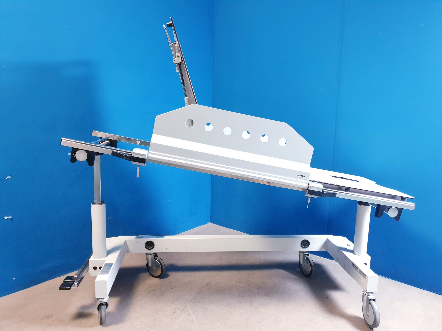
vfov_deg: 53.1
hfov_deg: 67.3
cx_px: 221
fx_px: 332
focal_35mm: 26
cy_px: 166
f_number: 1.5
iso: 320
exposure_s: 1/33
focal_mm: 4.3
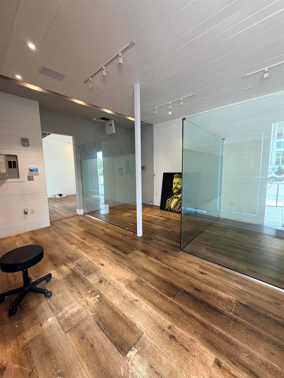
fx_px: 153
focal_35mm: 14
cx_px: 142
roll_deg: +1.3
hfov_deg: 85.7
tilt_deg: -7.6
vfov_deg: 102.1
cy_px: 189
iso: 200
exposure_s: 1/60
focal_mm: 2.22
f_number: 2.2
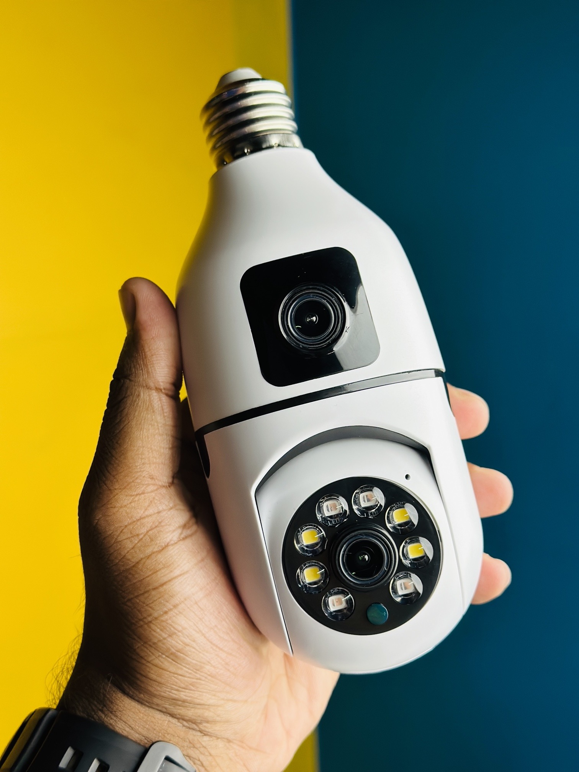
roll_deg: +2.2
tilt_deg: -12.4
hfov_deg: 30.3
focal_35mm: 48
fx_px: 1070
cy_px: 386
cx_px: 290
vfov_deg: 39.7
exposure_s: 1/84
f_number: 1.78
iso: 125
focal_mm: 6.86
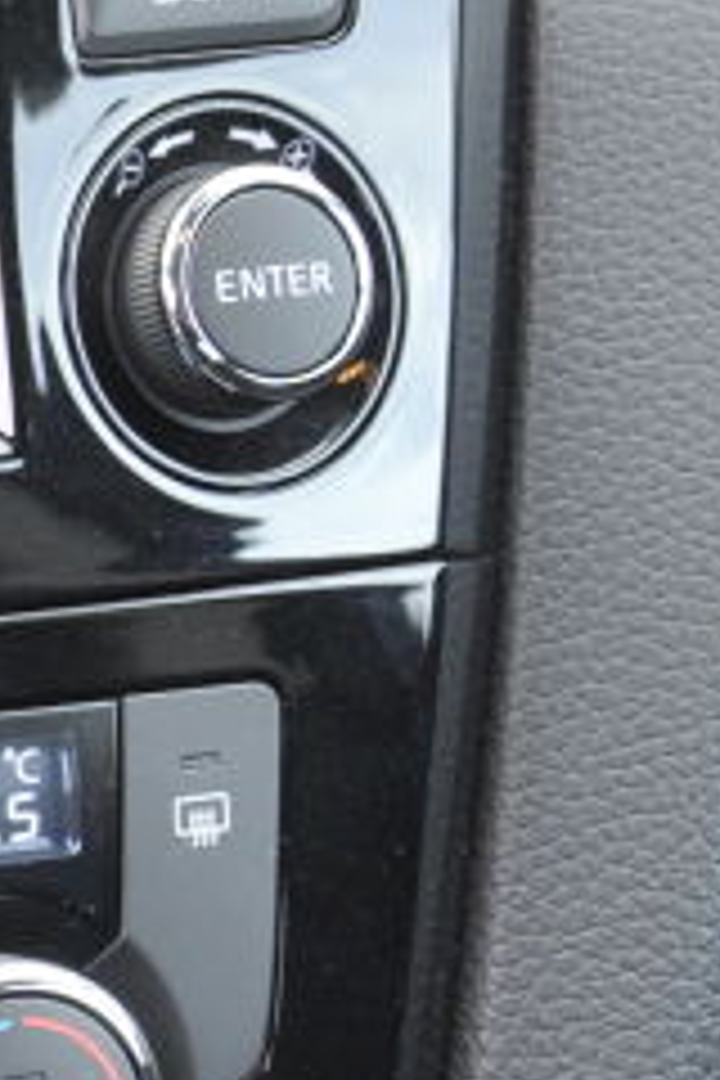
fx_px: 5370
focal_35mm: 179
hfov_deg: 7.3
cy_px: 621
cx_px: -878
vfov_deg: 11.5
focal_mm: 28
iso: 400
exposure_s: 1/25
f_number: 5
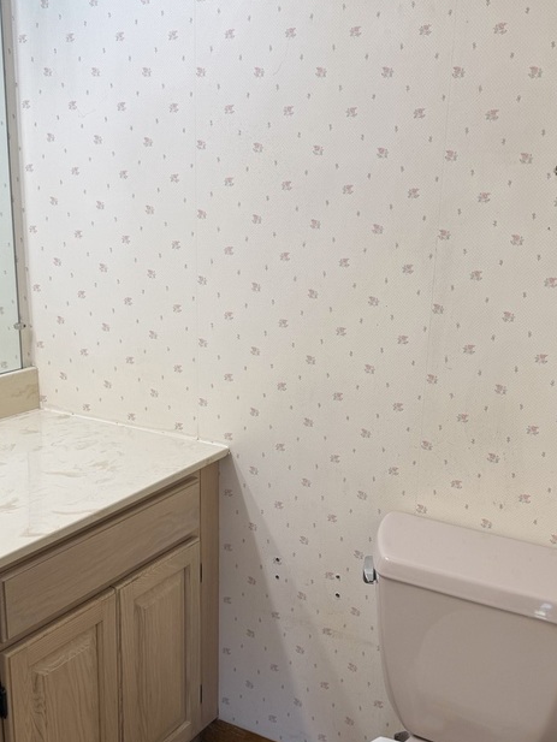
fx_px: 901
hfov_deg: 34.3
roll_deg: -2.3
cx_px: 314
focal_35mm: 42
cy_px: 446
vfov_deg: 44.5
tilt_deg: -17.0
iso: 50
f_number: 1.78
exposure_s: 1/142
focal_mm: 6.76
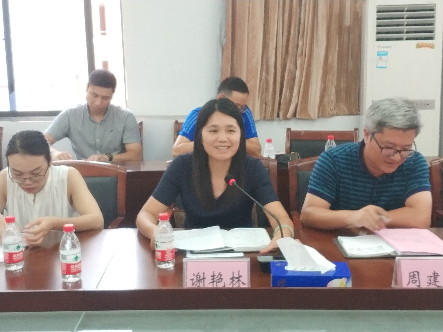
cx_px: 222
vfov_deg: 44.2
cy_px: 166
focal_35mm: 32
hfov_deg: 56.8
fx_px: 410
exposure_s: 1/25
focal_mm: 4.5
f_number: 2
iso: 311
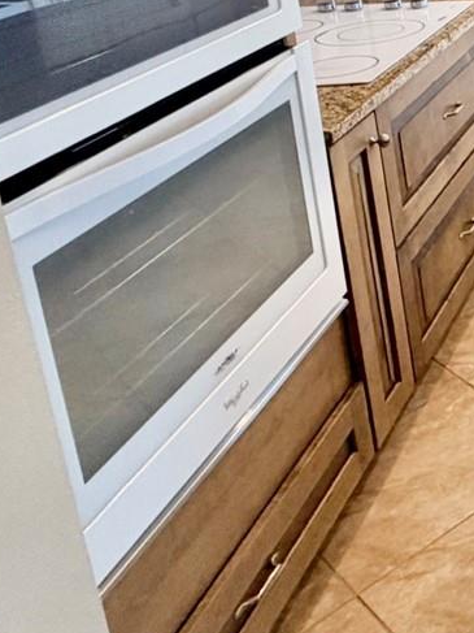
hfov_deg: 18.4
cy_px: -23
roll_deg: -1.2
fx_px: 840
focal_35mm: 46
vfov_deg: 36.4
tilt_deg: -13.5
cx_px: 978
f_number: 2.2
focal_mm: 2.22
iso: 125
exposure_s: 1/120
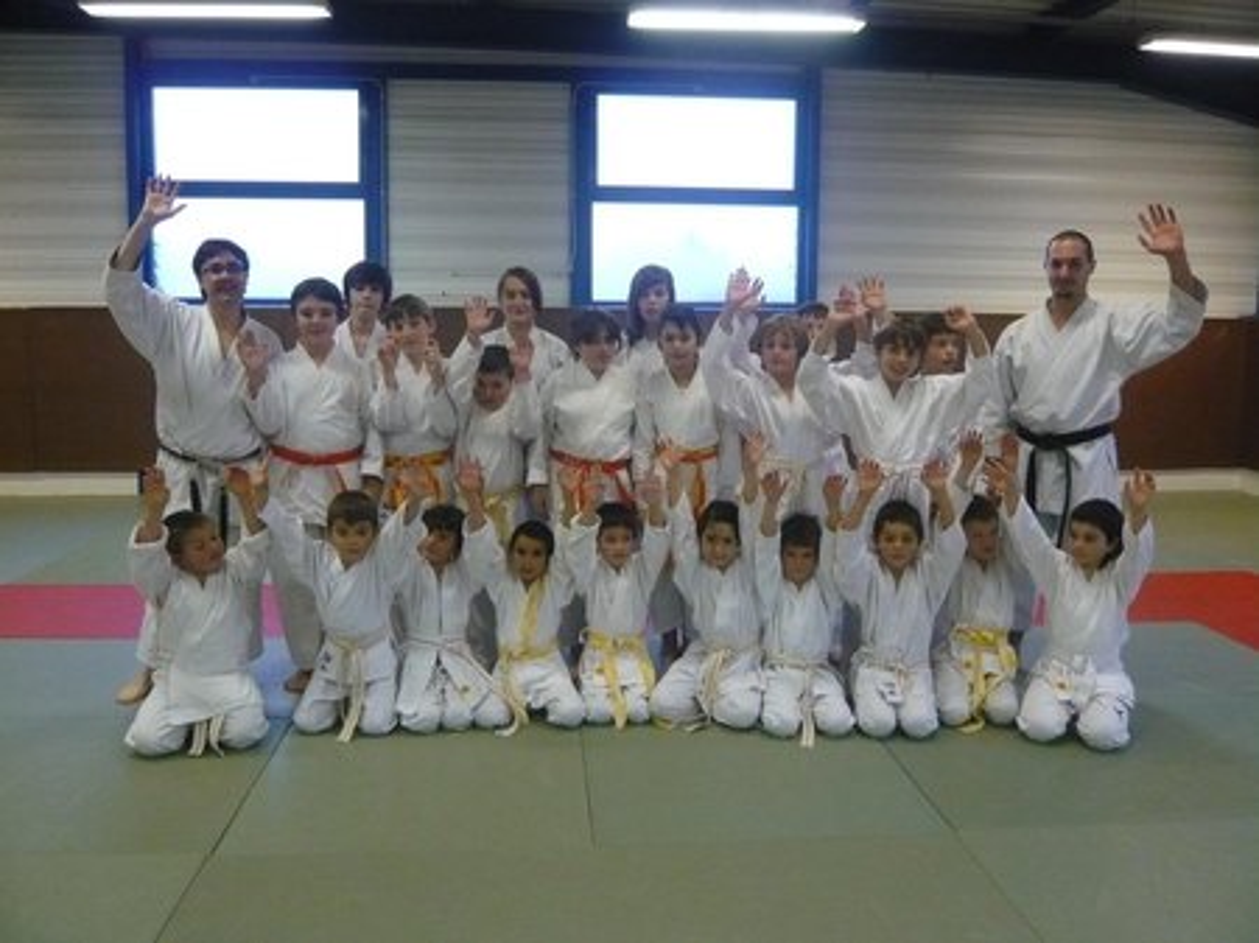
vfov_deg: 49.7
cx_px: 630
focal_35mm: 28
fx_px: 1018
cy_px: 472
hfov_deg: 63.5
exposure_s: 1/30
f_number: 2.8
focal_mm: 4.6
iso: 320
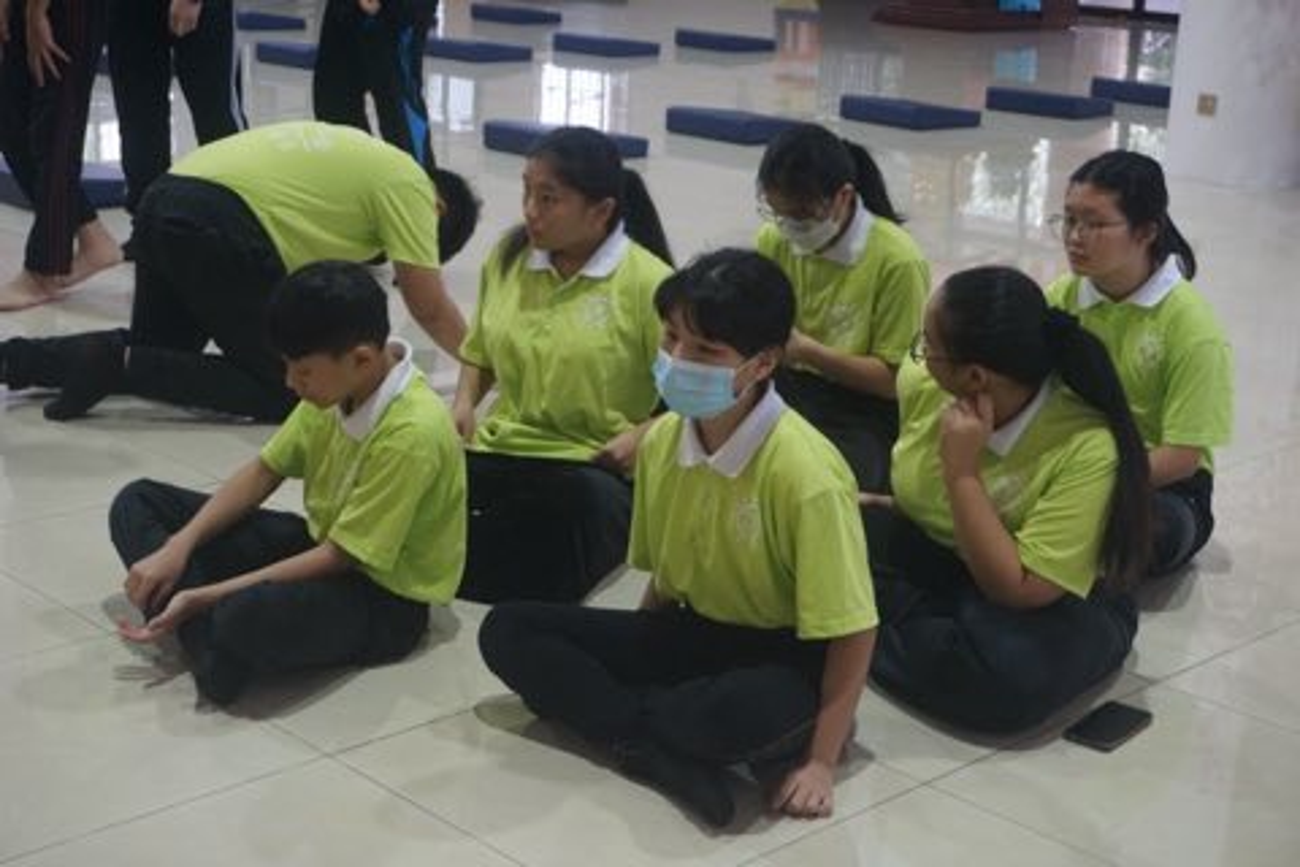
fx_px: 1950
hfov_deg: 36.9
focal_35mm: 54
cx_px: 650
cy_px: 434
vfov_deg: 25.1
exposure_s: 1/160
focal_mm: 36
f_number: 5.6
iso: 1600
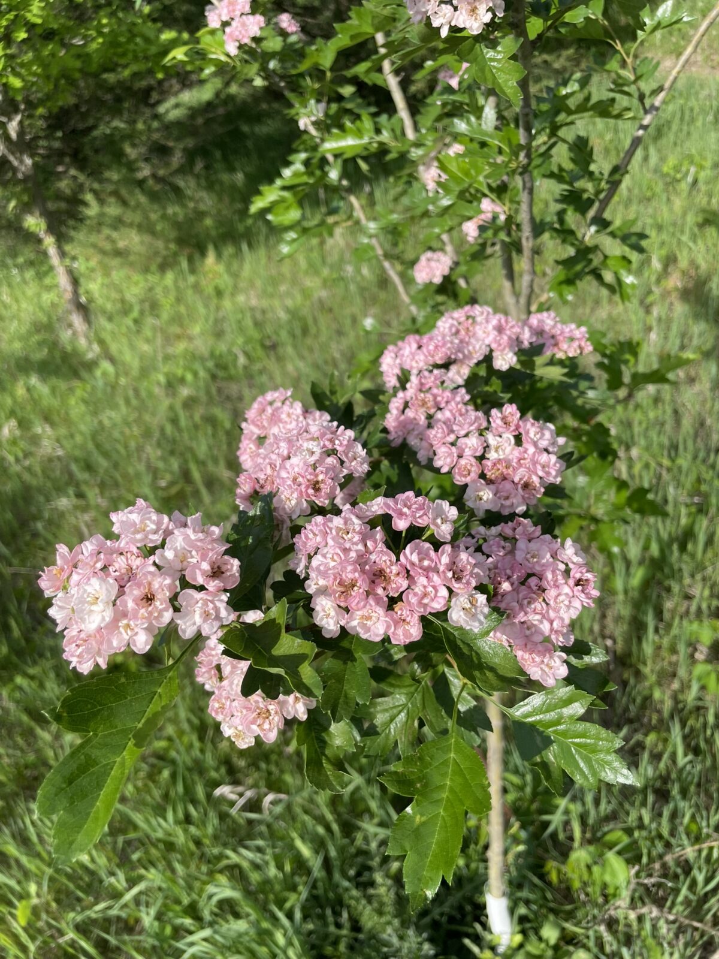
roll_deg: +11.3
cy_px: 480
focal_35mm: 26
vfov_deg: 67.3
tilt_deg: -27.6
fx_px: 720
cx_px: 360
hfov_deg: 53.1
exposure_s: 1/2304
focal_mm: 4.2
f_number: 1.6
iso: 32
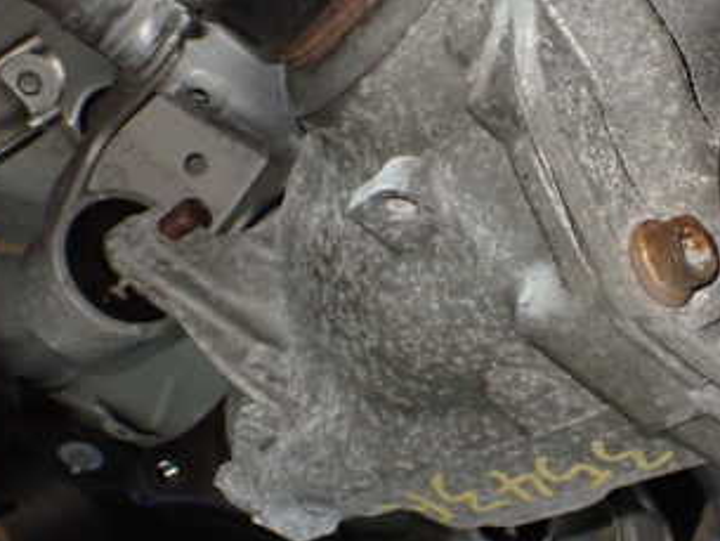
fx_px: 1228
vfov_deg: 24.8
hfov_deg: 32.2
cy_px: 283
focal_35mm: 59
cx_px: 524
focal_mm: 5.4
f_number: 2.3
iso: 800
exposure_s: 1/30
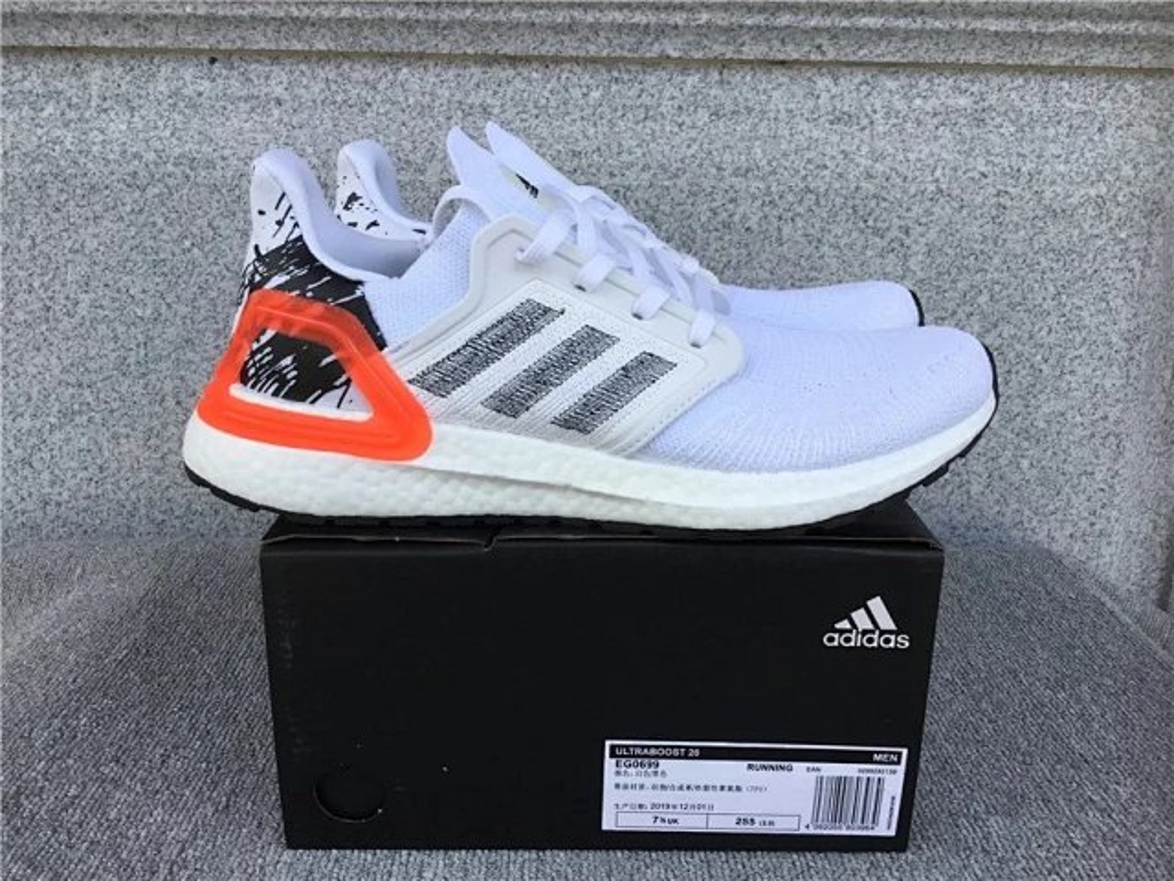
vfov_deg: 45.4
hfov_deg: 58.4
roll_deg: -0.7
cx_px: 587
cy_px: 440
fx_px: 1051
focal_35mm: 31
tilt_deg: -16.0
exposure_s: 1/440
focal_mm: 3.3
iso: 25
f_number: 2.4
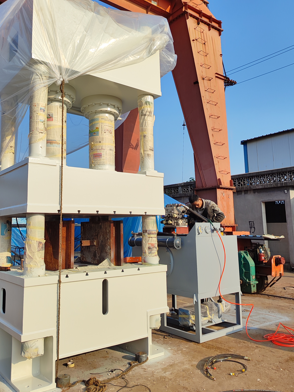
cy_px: 181
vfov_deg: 59.9
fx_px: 340
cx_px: 118
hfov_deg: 46.5
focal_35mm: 30
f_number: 1.65
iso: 50
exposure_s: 1/1263
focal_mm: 5.26
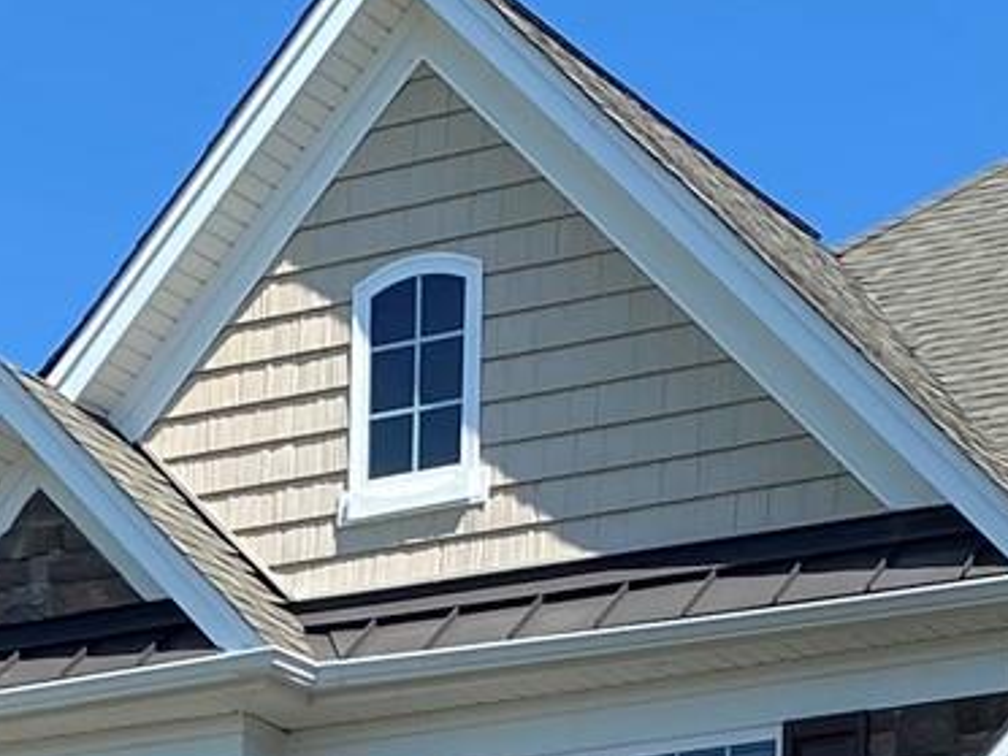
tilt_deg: +1.2
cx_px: 629
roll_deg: -0.8
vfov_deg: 9.4
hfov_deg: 13.8
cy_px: 1750
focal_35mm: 143
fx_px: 4164
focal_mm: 4.25
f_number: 1.8
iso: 32
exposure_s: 1/2358
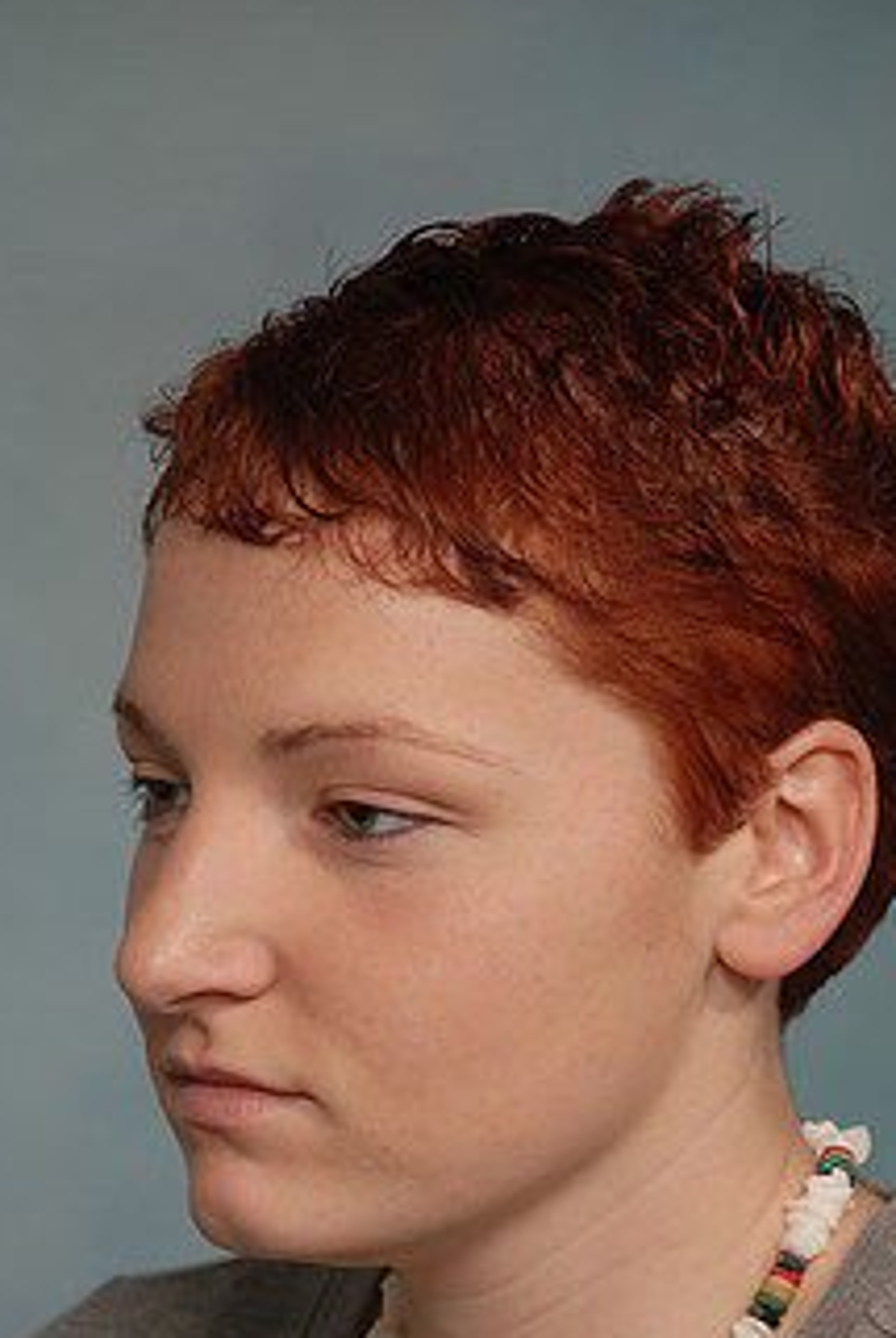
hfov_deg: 5.1
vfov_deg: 7.6
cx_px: 454
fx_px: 10084
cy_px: 1188
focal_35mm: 271
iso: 100
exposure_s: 1/125
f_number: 5.6
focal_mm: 100
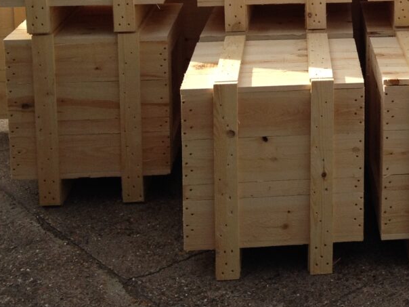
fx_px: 1052
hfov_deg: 21.0
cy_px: -60
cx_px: 439
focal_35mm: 89
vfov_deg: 16.0
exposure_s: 1/951
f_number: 2.4
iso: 50
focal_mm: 4.28
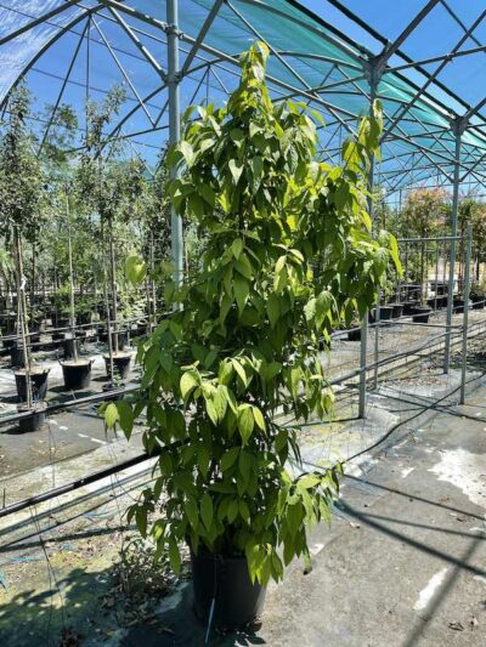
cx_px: 243
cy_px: 324
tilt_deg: -6.4
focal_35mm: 26
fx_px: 487
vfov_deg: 67.3
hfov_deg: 53.1
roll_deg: +1.1
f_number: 1.6
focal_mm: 4.2
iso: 32
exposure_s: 1/1247
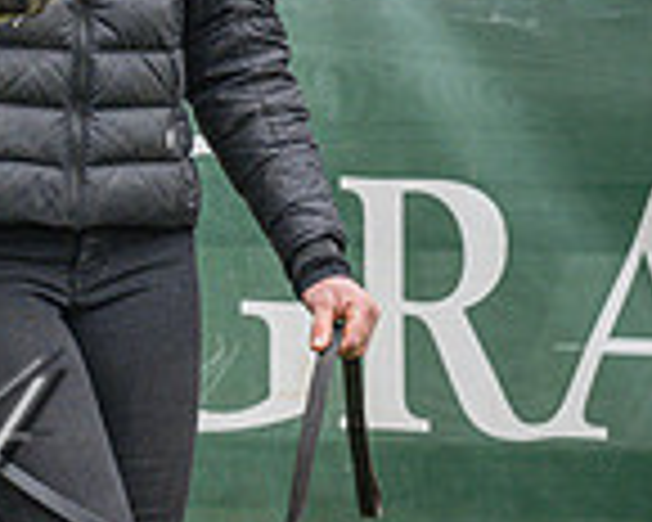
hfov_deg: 3.0
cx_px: -235
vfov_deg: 2.4
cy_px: 261
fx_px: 12273
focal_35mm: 636
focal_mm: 145
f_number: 4.5
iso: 800
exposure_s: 1/4000
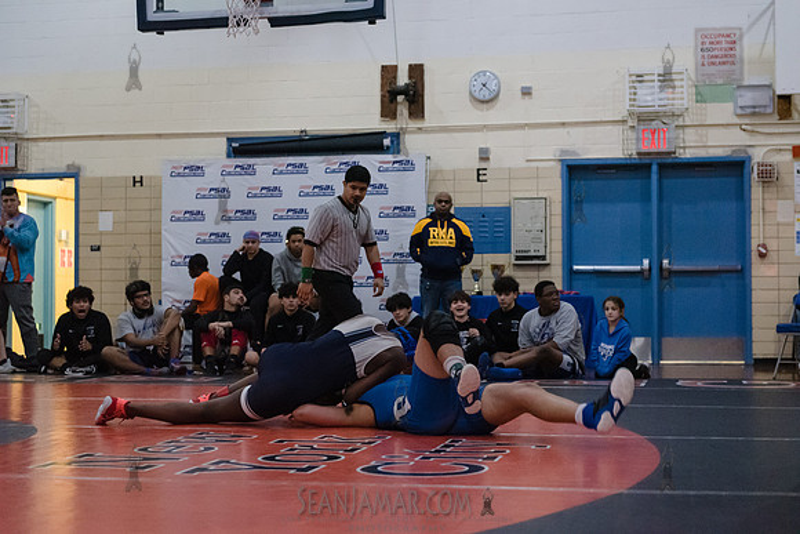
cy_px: 267
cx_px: 400
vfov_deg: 21.9
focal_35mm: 62
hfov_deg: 32.4
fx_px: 1378
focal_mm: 62
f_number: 3.2
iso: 8000
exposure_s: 1/400
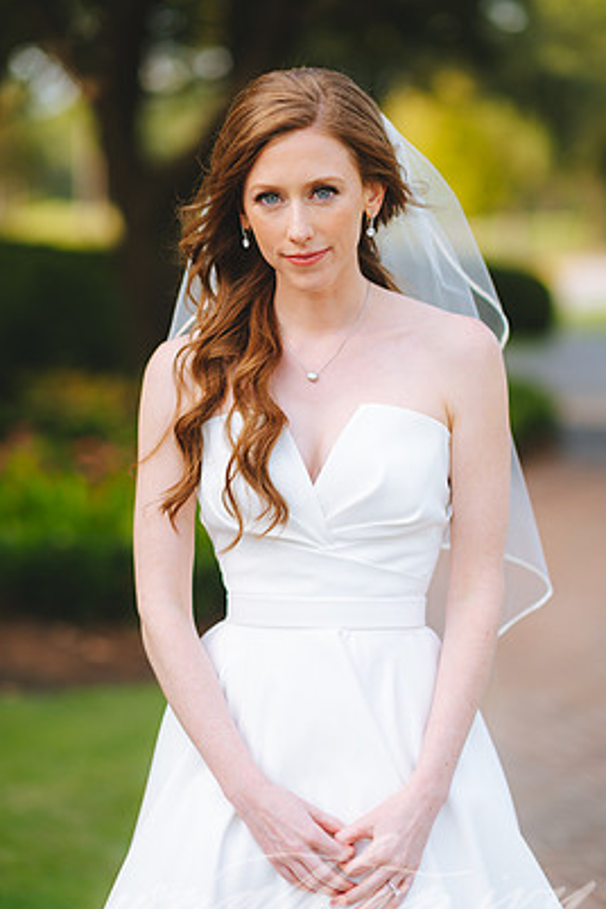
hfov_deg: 14.4
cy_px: 484
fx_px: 2399
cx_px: 331
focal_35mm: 95
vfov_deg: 21.5
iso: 100
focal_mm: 85
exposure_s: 1/1000
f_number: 2
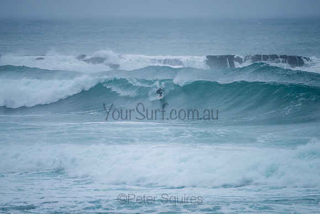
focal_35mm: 613
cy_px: 99
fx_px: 5452
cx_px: 153
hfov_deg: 3.4
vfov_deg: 2.2
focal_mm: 500
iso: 320
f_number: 5.6
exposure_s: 1/1250
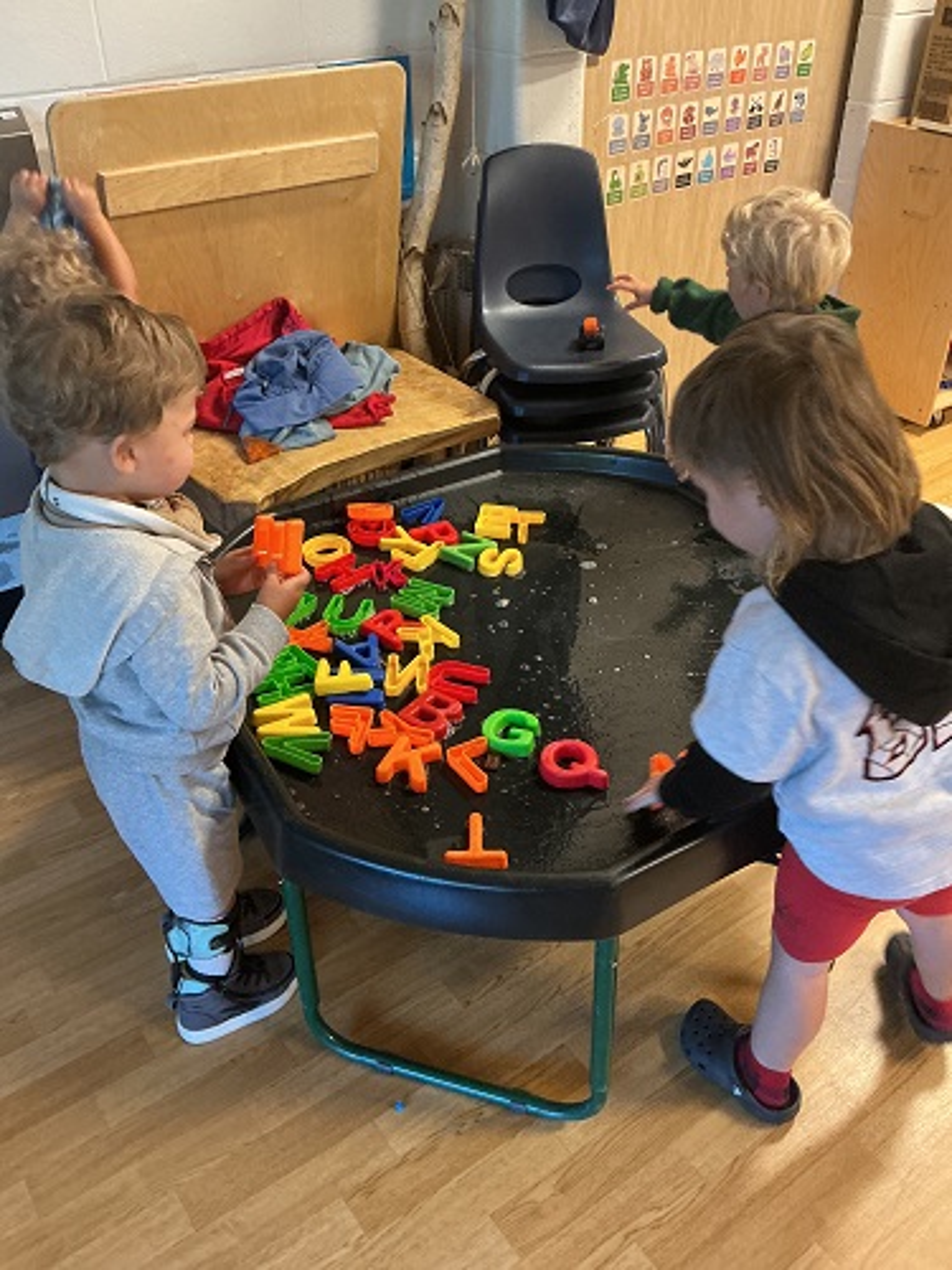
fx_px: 1063
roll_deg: +0.4
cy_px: 635
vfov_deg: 61.7
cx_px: 476
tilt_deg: -37.5
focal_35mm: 29
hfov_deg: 48.2
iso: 250
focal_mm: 3
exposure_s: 1/40
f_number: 1.8
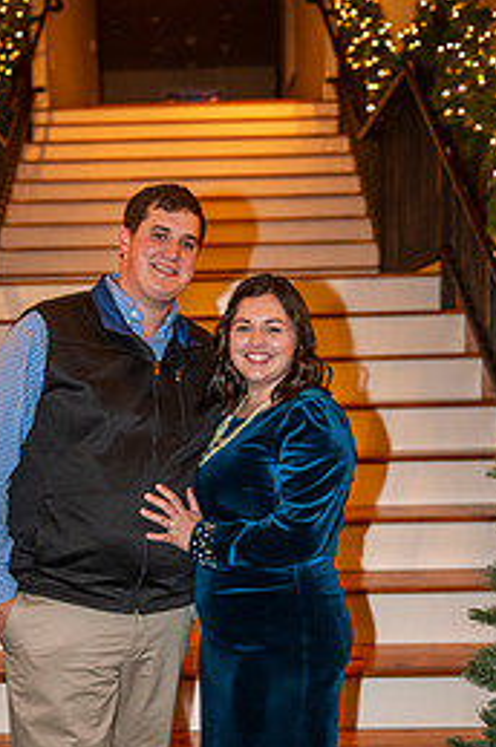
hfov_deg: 22.8
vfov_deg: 33.7
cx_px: 166
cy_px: 482
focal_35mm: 59
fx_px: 1223
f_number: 2.8
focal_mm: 34
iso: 1600
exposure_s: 1/80
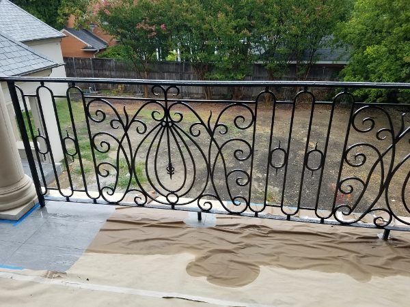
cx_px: 205
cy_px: 154
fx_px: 308
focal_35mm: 26
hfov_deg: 67.3
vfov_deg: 53.1
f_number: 1.7
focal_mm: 4.2
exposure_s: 1/382
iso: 50
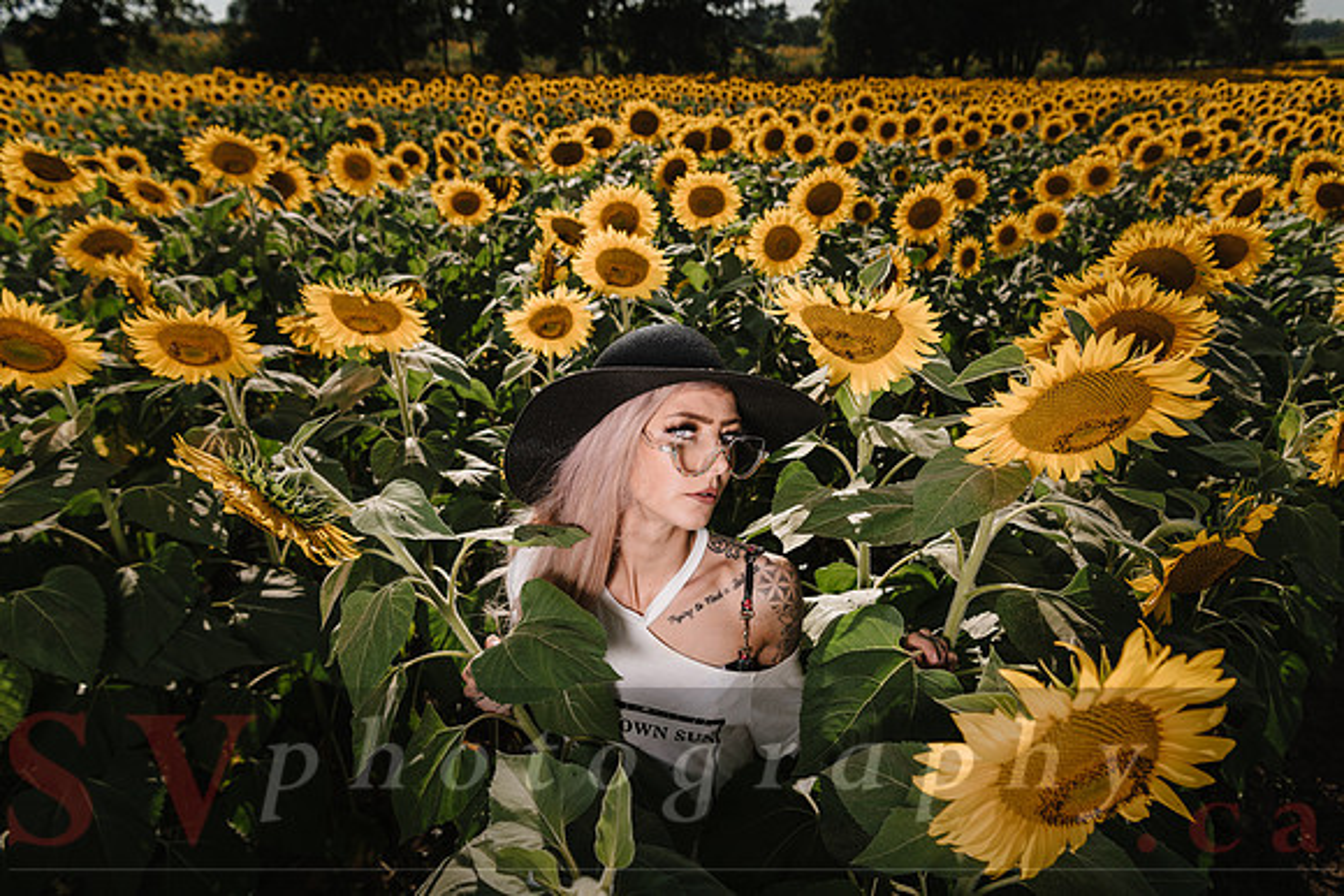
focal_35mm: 25
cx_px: 682
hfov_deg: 72.2
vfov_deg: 51.9
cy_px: 448
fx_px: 921
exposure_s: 1/250
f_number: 5
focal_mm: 24
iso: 64
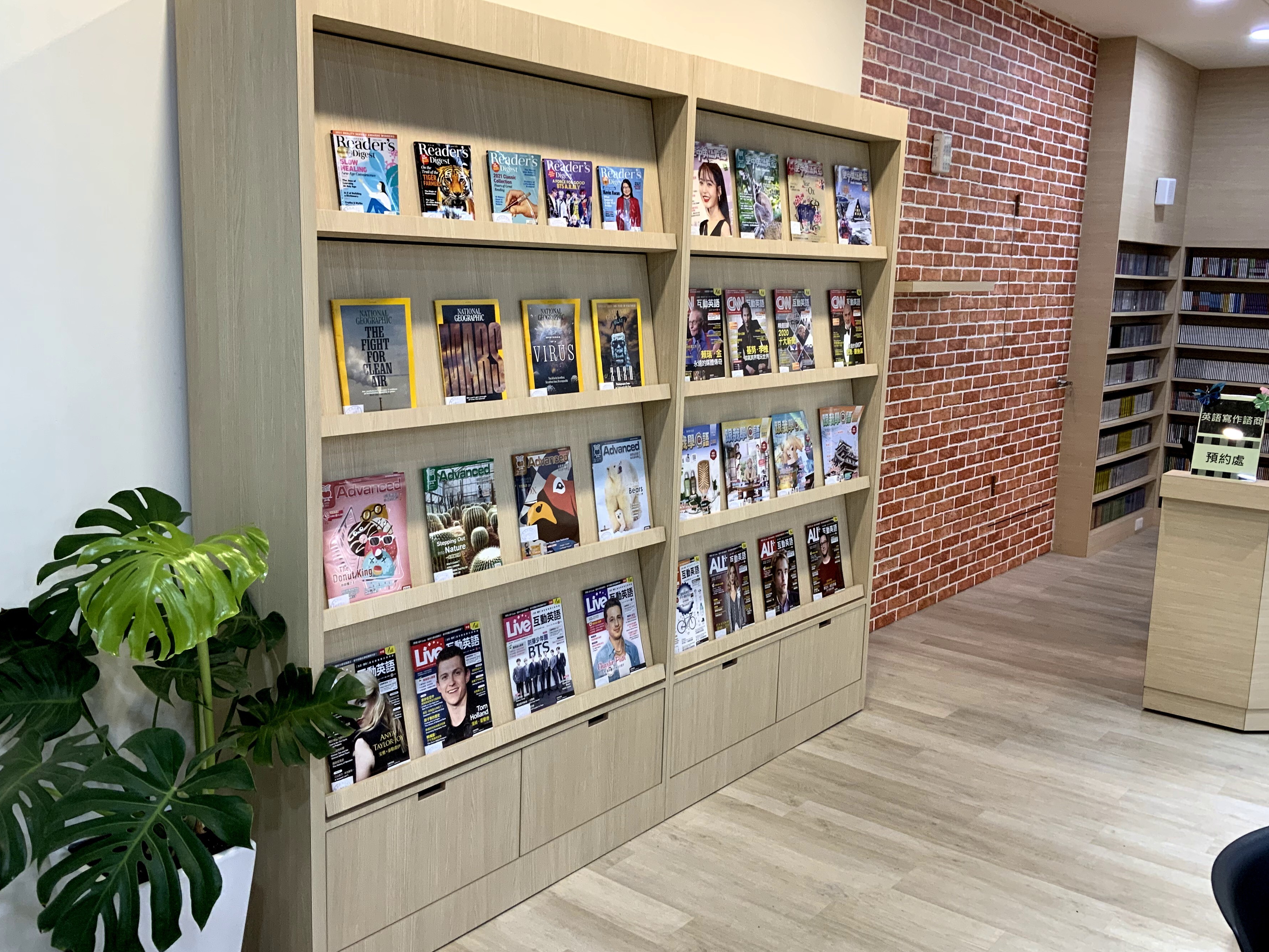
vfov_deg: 42.9
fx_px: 1210
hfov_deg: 55.3
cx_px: 652
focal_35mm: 33
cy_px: 473
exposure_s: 1/60
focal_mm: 3
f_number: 1.8
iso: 64
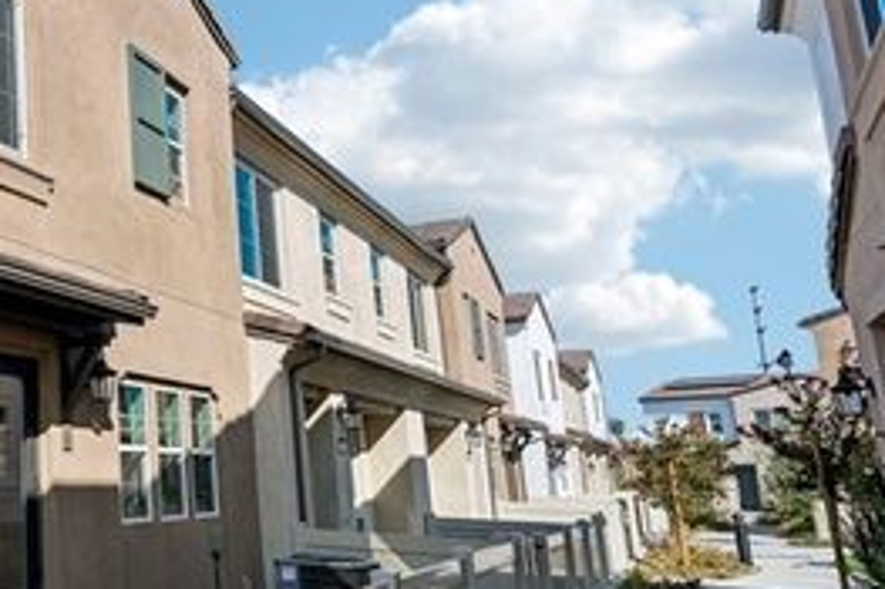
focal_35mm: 40
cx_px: -162
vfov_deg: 33.2
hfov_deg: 37.4
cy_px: 296
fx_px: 988
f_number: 6.3
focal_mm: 16.5
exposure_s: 1/1000
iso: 125
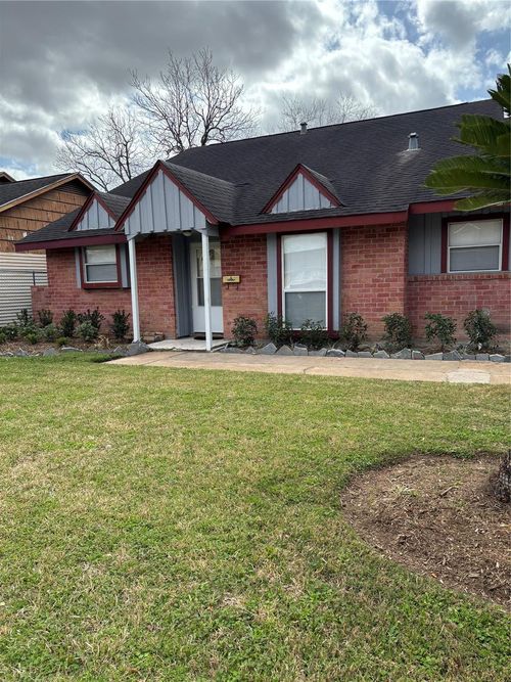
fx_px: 512
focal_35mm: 26
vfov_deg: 67.3
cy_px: 341
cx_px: 256
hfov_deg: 53.0
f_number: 1.6
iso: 50
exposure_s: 1/1949
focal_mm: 5.96
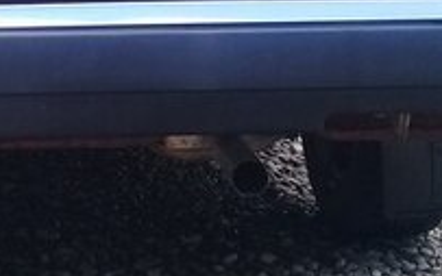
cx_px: 33
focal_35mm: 107
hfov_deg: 19.1
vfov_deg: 11.7
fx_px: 1289
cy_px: -136
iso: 50
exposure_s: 1/228
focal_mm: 3.3
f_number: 2.2
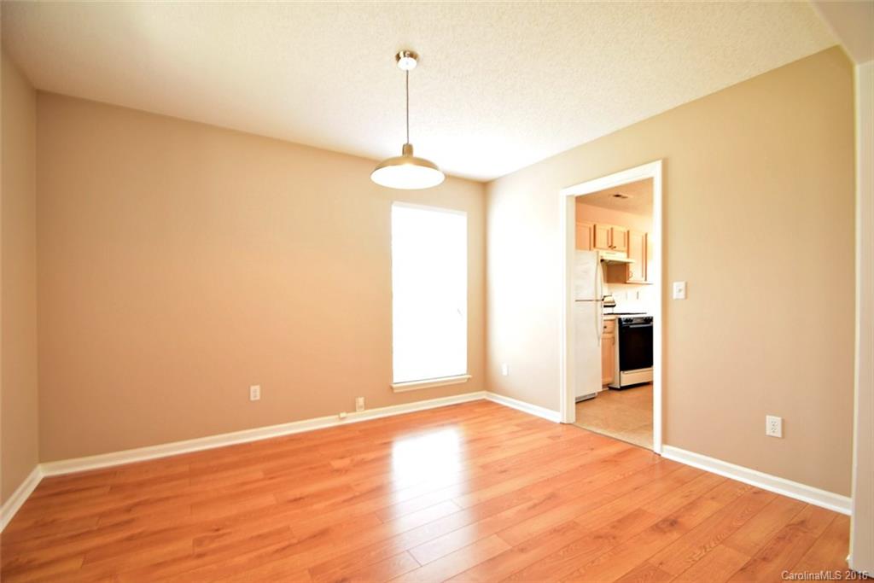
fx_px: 364
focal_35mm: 15
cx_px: 437
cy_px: 292
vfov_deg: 77.3
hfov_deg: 100.4
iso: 100
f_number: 4
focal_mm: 10
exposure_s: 1/6
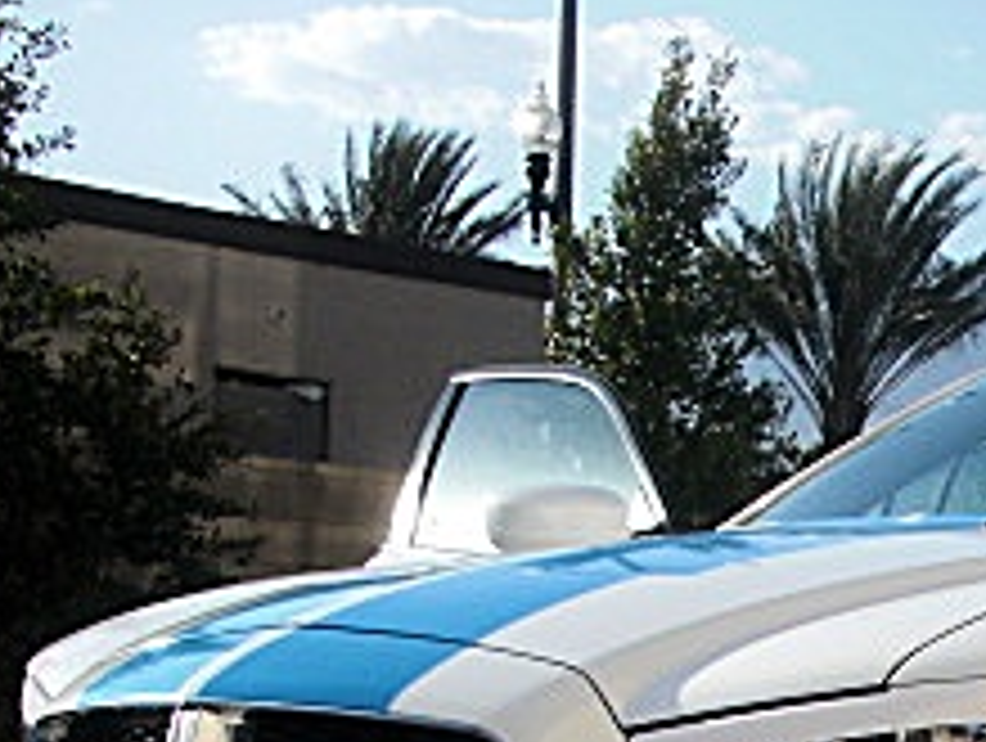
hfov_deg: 17.5
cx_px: 1301
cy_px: 989
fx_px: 2996
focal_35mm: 105
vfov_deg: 13.6
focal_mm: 6.3
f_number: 2.8
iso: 50
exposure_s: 1/800
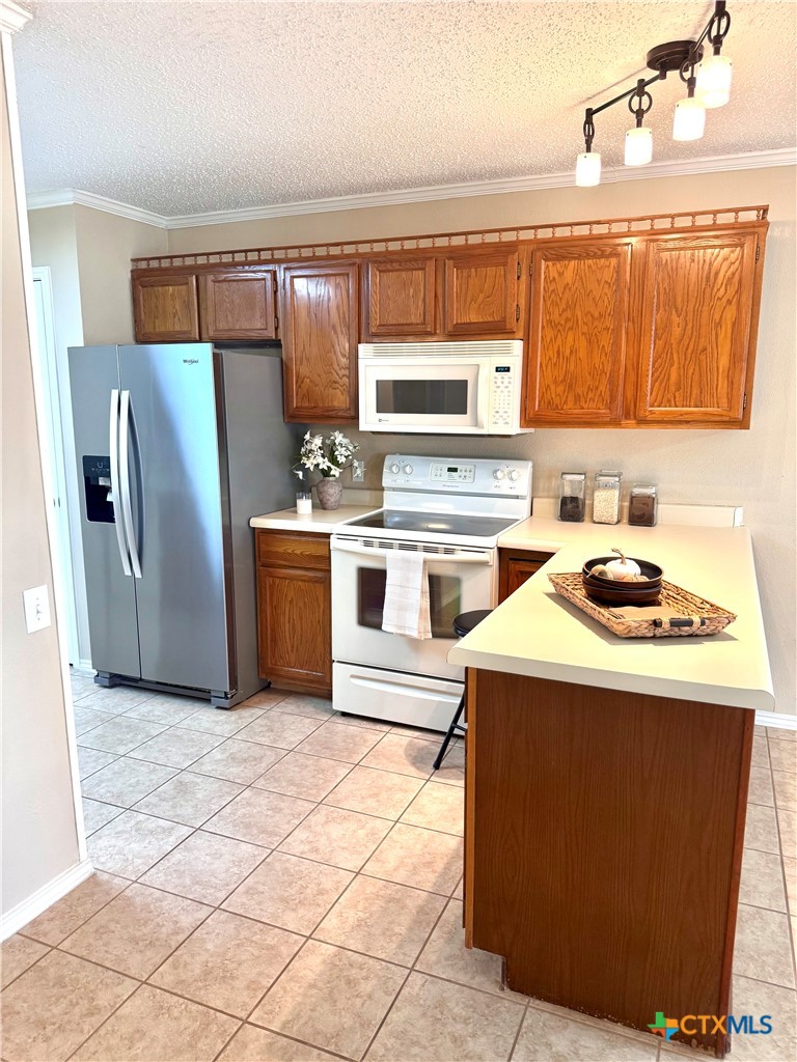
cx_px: 398
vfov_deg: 71.6
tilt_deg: -10.9
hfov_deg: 56.8
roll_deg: +1.1
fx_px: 737
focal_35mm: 24
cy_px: 531
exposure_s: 1/60
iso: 200
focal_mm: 6.76
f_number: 1.78
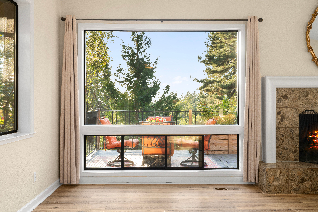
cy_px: 106
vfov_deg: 37.9
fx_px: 309
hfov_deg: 54.4
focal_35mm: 35
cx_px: 159
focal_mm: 35
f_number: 7.1
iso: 320
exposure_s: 1/6
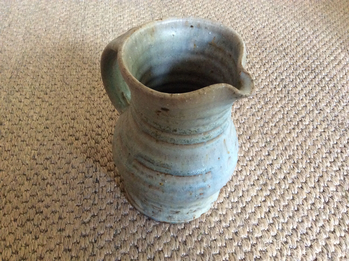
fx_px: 322
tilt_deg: -49.0
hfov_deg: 56.9
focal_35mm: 32
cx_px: 174
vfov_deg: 44.1
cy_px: 130
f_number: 2.4
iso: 250
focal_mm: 3.3
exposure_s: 1/20
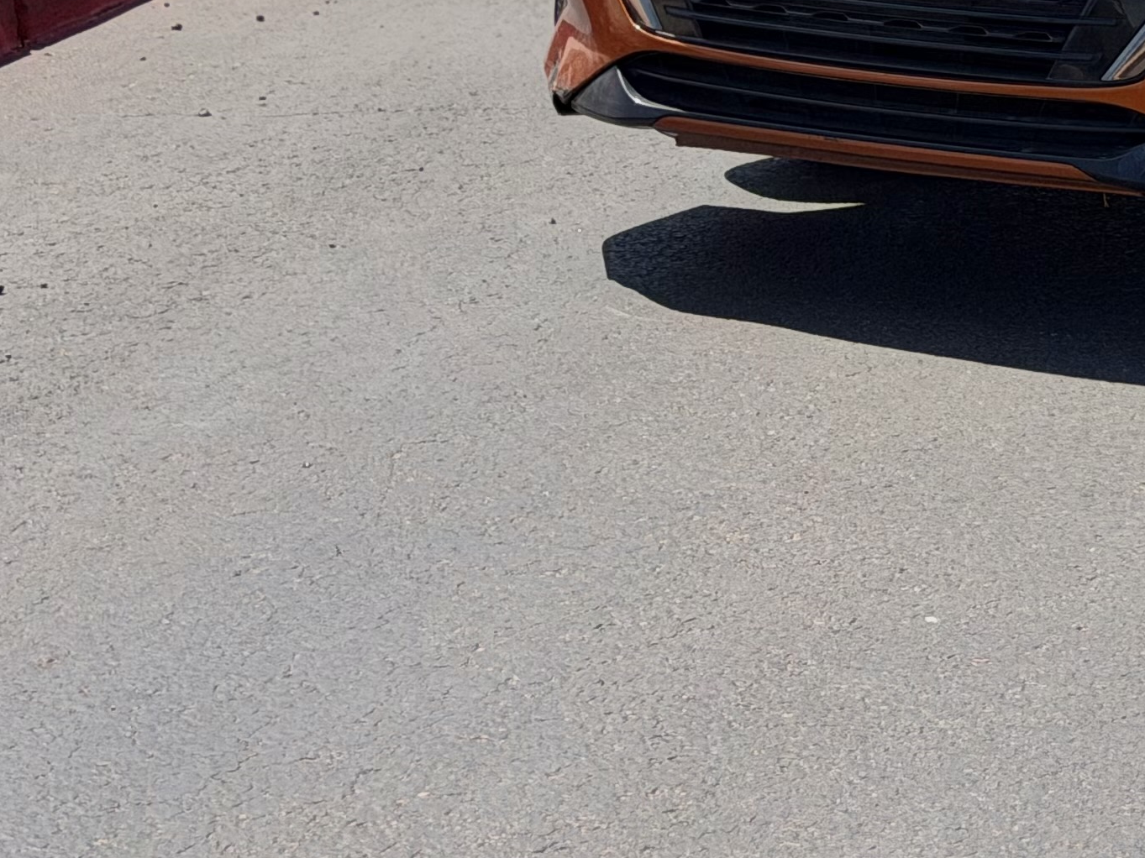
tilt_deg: -4.9
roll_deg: +0.8
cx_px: 1583
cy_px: -337
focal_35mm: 142
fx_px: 4697
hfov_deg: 13.3
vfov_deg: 10.2
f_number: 1.78
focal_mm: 6.76
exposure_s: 1/5587
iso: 80
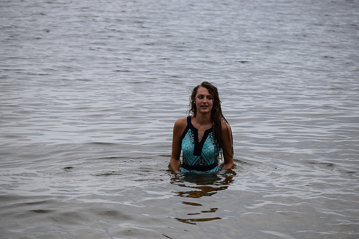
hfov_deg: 11.4
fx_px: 1795
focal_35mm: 180
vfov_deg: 7.6
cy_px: 120
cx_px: 180
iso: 400
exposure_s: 1/1250
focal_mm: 120
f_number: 5.6
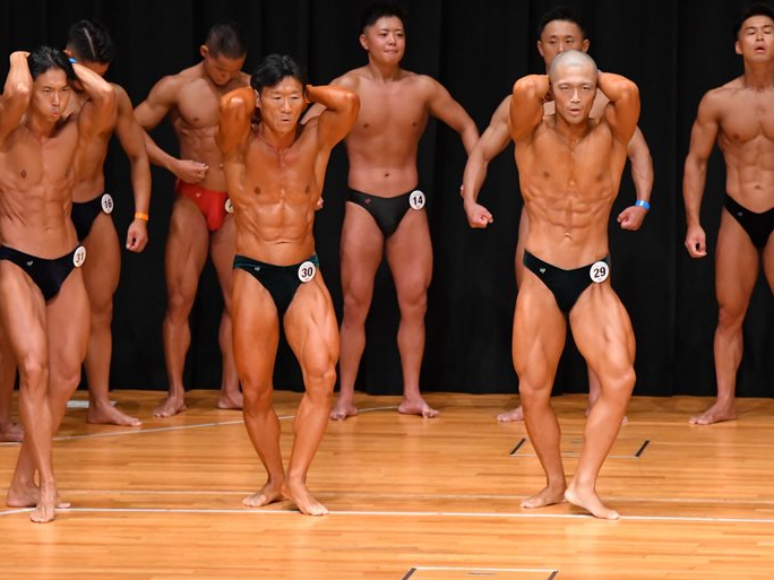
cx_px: 377
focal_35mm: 294
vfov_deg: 5.1
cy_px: 291
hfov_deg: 6.7
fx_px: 6574
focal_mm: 180
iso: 5000
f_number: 5.6
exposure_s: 1/400
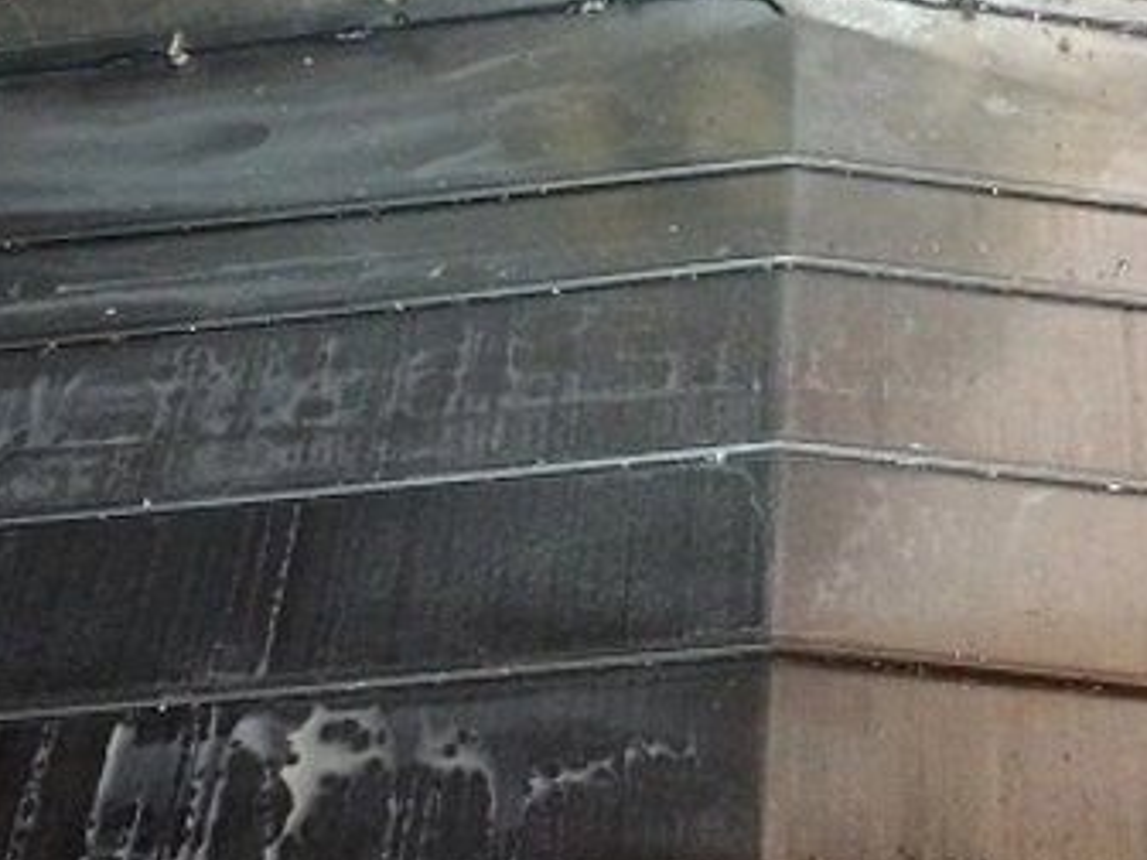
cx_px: 860
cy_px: 321
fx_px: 2286
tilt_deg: -50.5
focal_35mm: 69
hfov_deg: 27.8
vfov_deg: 21.3
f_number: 2.2
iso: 320
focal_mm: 4.15
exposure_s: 1/15
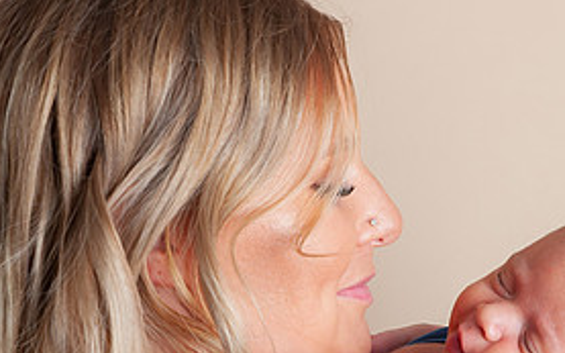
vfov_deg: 9.1
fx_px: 2217
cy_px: 299
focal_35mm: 144
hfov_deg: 14.4
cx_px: 452
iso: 400
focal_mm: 56
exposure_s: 1/200
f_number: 9
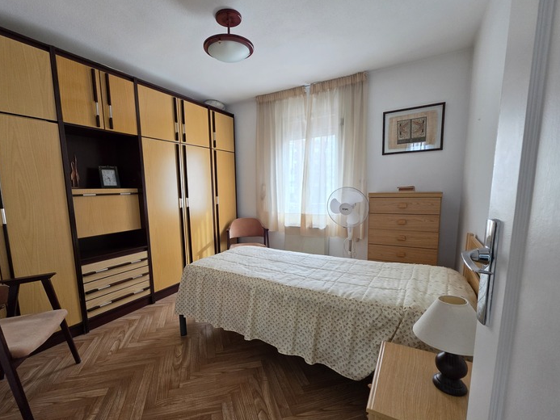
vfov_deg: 81.6
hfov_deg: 98.1
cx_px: 266
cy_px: 225
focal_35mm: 15
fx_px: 243
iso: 200
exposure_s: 1/100
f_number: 1.9
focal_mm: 2.2
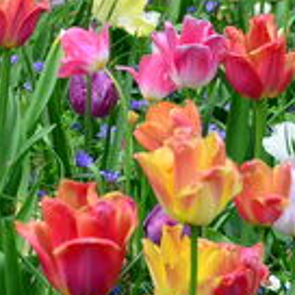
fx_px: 2921
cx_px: -171
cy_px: -142
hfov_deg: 5.7
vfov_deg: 5.7
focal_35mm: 303
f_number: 6.3
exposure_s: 1/200
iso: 200
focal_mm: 38
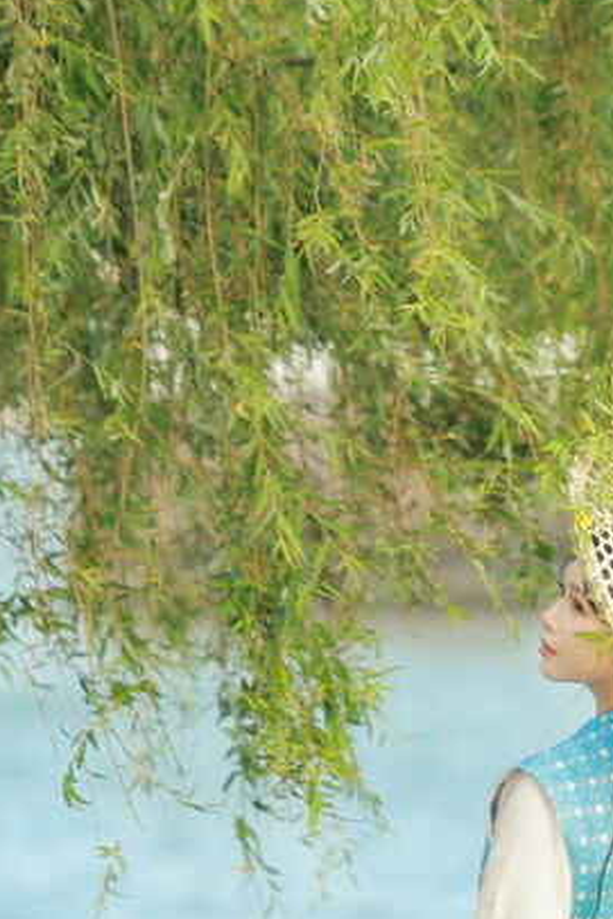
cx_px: 731
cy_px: 157
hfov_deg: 2.5
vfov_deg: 3.8
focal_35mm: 547
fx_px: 13958
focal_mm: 142
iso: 400
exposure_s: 1/800
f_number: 2.8
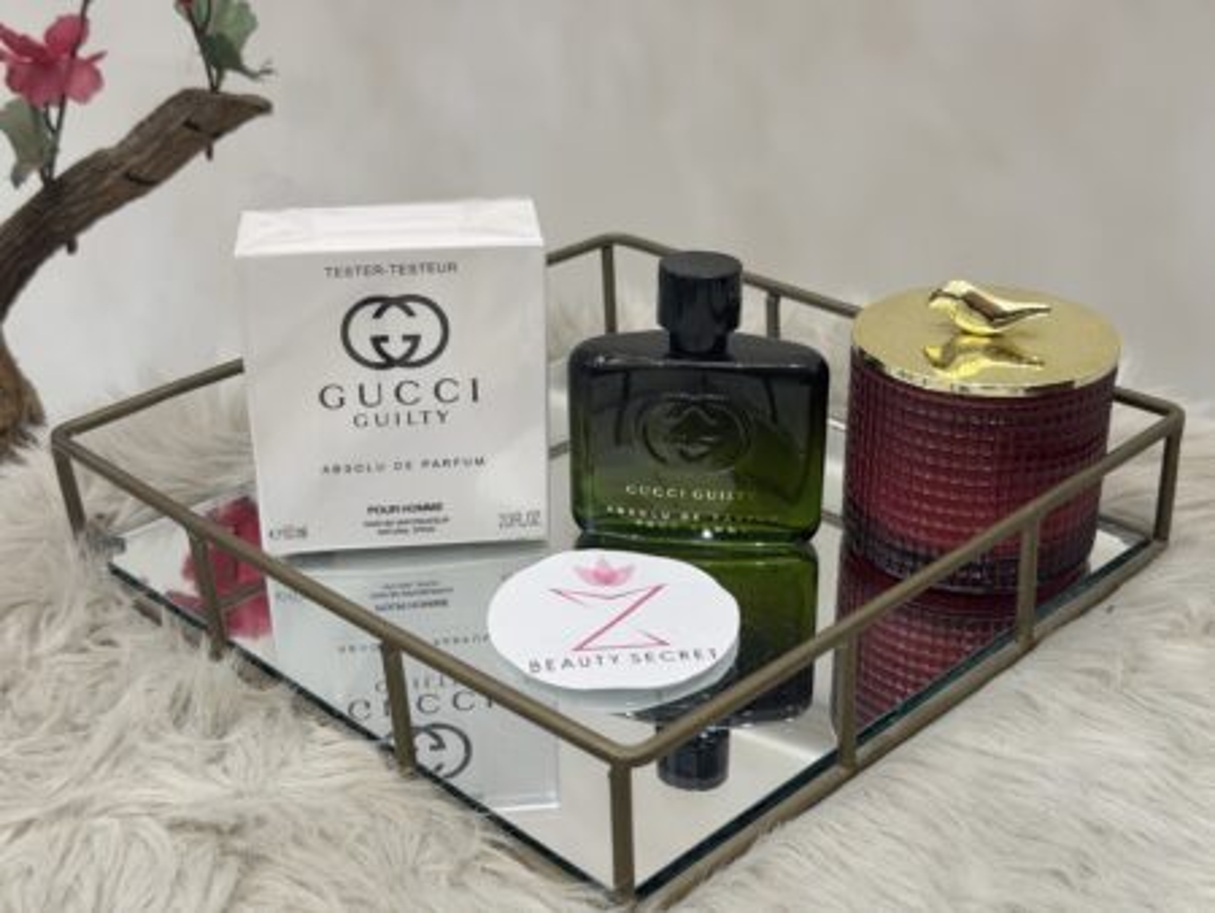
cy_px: 456
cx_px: 608
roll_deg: +2.2
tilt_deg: -27.3
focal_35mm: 48
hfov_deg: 39.6
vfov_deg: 30.3
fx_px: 1686
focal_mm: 6.76
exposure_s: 1/50
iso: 160
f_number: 1.78
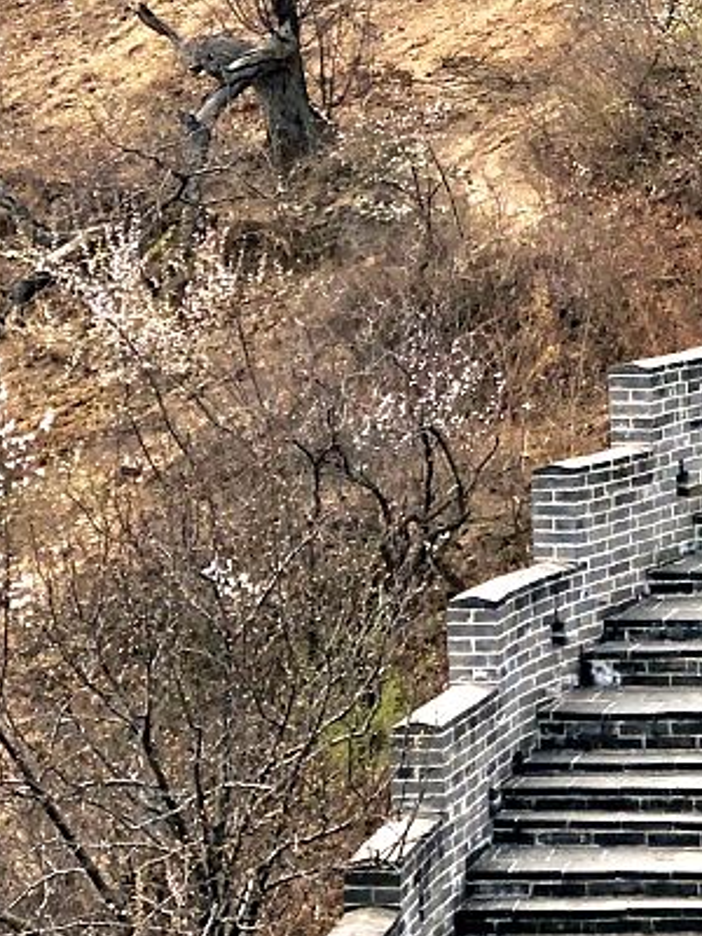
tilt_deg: +2.7
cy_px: -225
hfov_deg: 8.6
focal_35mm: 171
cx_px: 834
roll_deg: +1.9
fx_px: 4624
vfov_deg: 11.3
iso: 20
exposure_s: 1/333
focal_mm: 6.6
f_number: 2.8
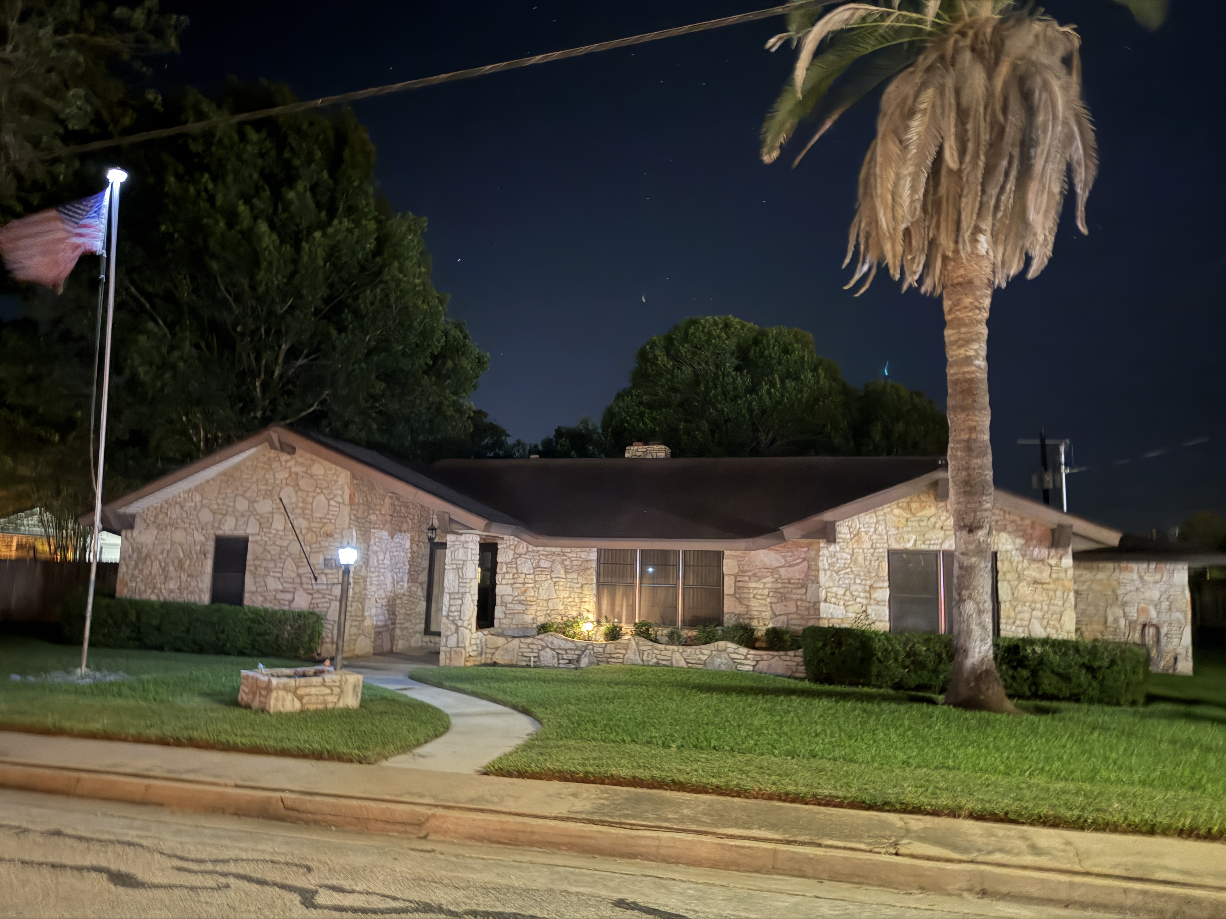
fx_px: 850
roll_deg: -0.8
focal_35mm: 24
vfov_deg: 56.8
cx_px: 613
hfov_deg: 71.6
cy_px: 460
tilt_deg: +9.7
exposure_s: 1/2
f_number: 1.78
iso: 3200
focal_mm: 6.76
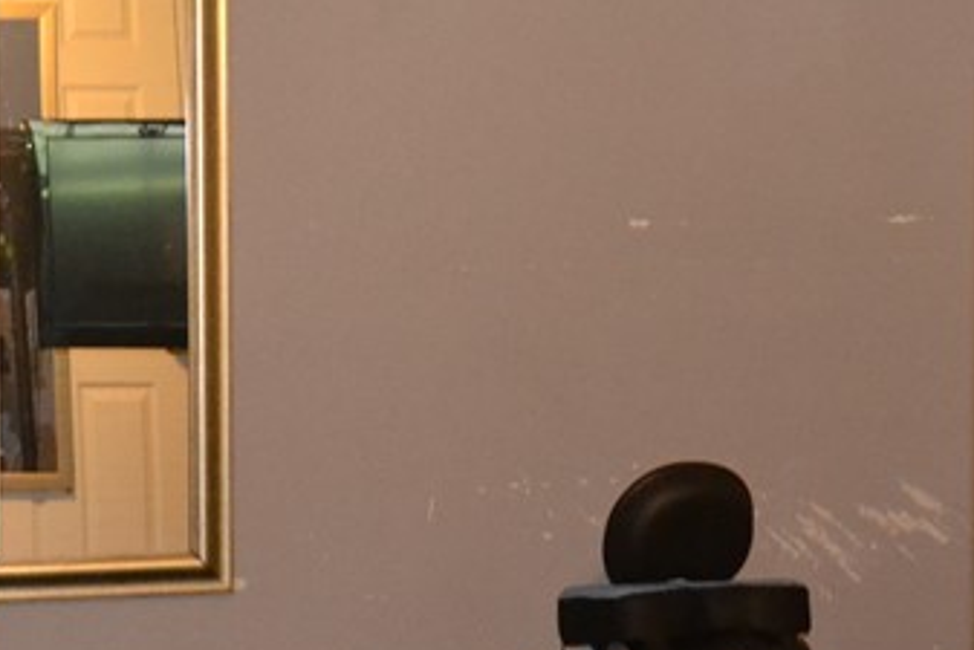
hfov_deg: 17.6
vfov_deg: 11.8
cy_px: 116
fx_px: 3140
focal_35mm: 116
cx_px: 329
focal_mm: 24
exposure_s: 1/60
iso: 2500
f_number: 4
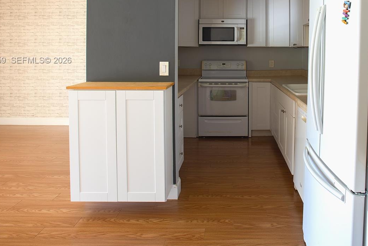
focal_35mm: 26
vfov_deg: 47.6
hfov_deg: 67.6
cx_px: 243
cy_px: 61
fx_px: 266
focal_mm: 17
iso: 100
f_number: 6.3
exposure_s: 1/1.25
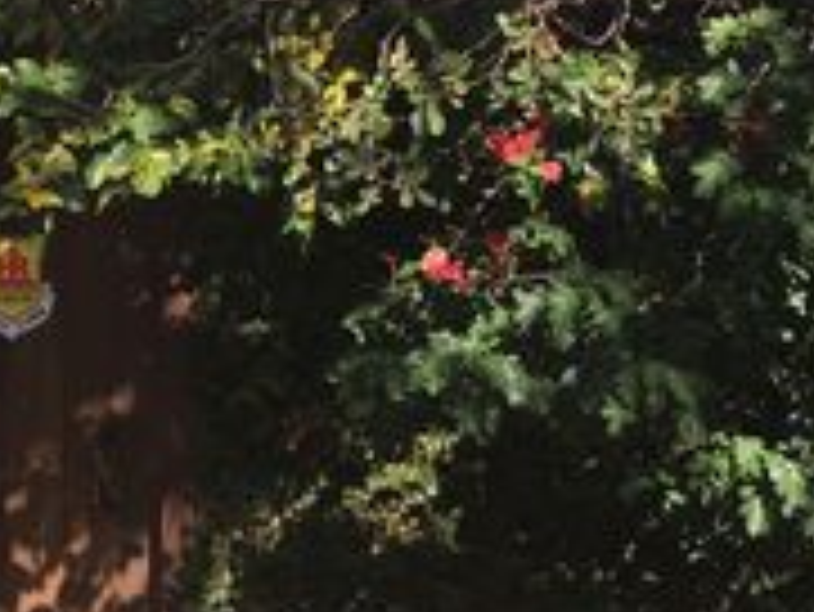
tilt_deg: +5.7
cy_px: 22
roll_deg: +0.4
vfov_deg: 15.2
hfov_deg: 19.8
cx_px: 9
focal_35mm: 96
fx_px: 2259
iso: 25
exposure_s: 1/615
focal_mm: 4.15
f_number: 2.2
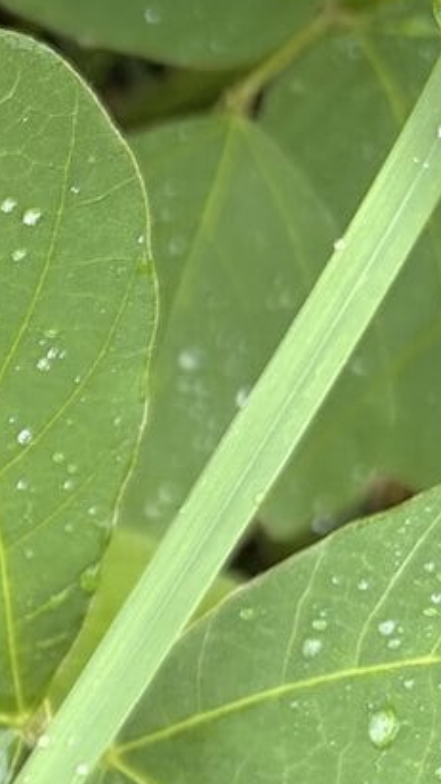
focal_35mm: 102
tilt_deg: -67.1
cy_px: 872
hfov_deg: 10.4
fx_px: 2122
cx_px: -586
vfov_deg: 20.0
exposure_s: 1/206
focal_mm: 5.96
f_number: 1.6
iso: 40
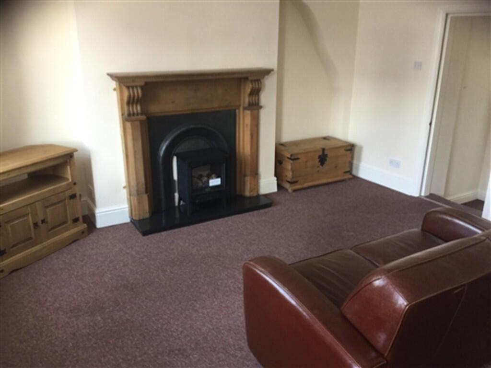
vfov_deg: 45.4
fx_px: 440
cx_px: 246
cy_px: 184
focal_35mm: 31
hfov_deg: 58.4
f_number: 2.4
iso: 80
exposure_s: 1/30
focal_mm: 3.3
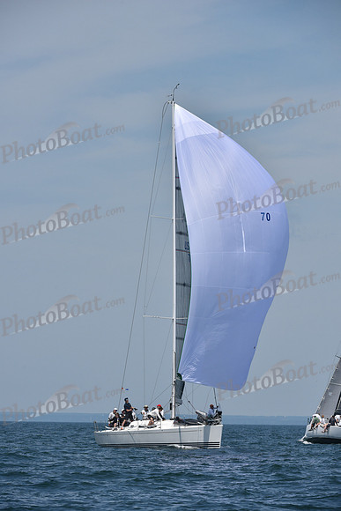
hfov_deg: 5.3
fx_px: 3692
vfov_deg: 7.9
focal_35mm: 260
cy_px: 256
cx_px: 170
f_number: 9
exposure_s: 1/1600
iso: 320
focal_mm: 260
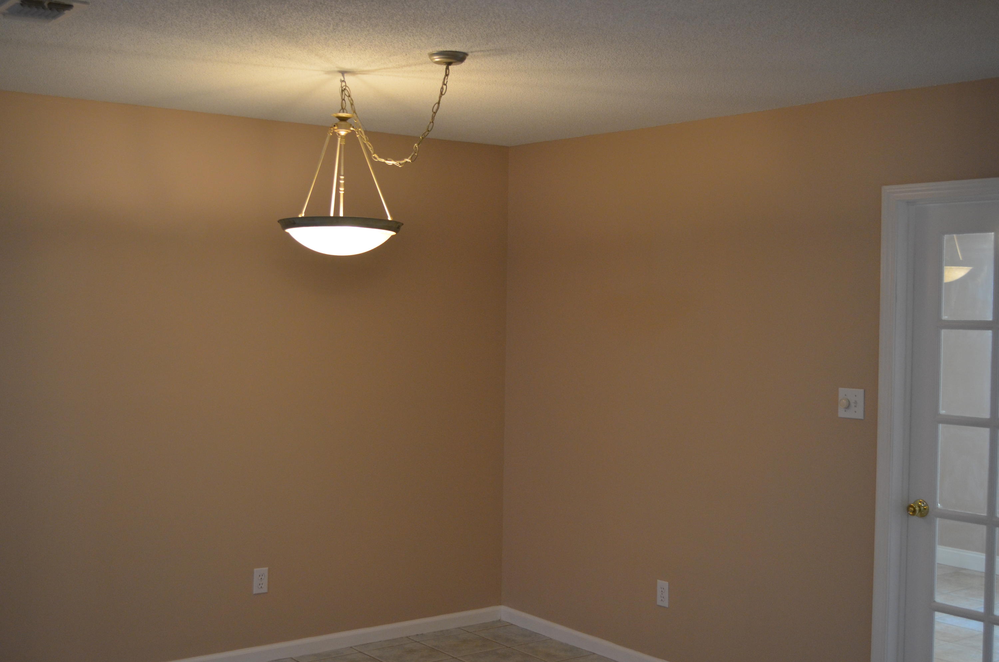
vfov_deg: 30.7
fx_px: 1205
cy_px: 331
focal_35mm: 44
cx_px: 500
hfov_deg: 45.0
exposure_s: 1/50
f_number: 4.5
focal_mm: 29
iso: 800
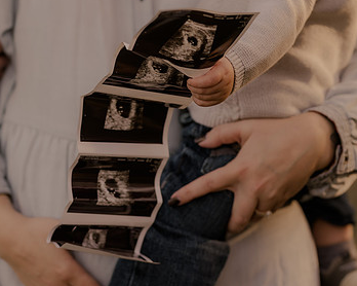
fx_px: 1404
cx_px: 82
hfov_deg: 14.4
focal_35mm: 133
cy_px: 175
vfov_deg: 11.6
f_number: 2.8
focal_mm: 85
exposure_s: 1/400
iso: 200
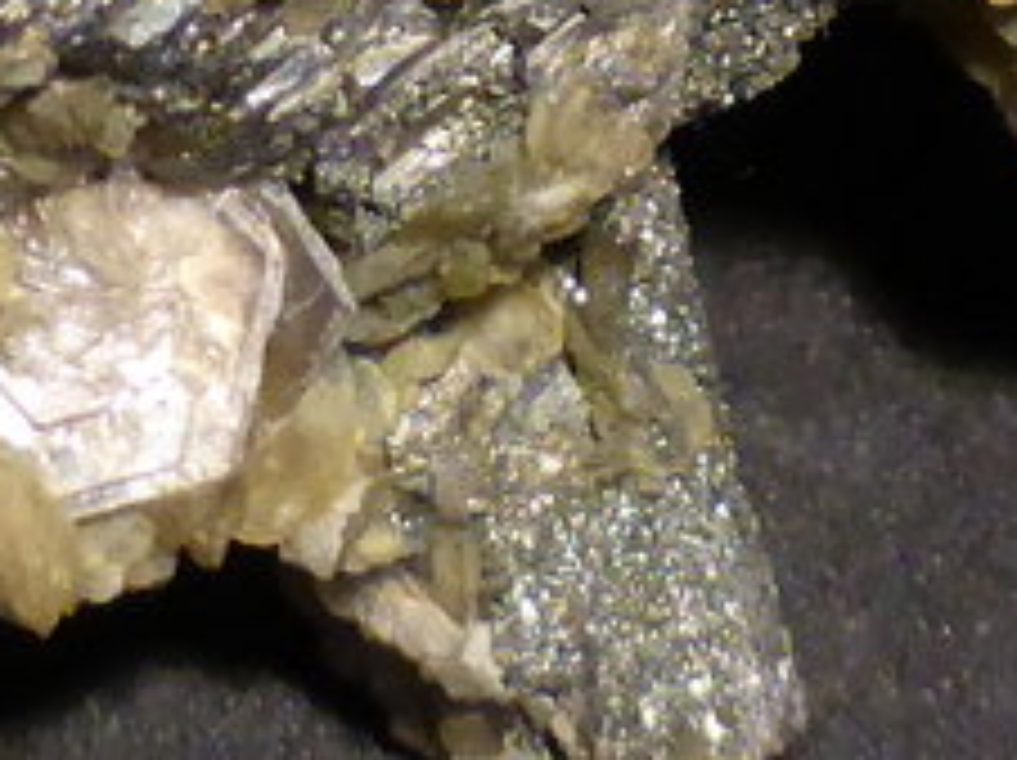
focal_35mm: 376
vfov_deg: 3.8
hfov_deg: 5.3
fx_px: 11035
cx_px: 351
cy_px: -1542
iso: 400
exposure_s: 1/20
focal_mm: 9
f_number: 4.4
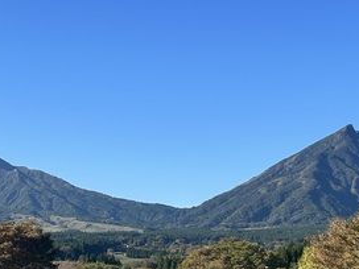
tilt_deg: +7.7
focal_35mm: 78
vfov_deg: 18.9
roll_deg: -1.4
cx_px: 39
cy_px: 148
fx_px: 809
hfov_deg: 24.3
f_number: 1.5
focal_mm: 5.7
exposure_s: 1/3077
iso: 50
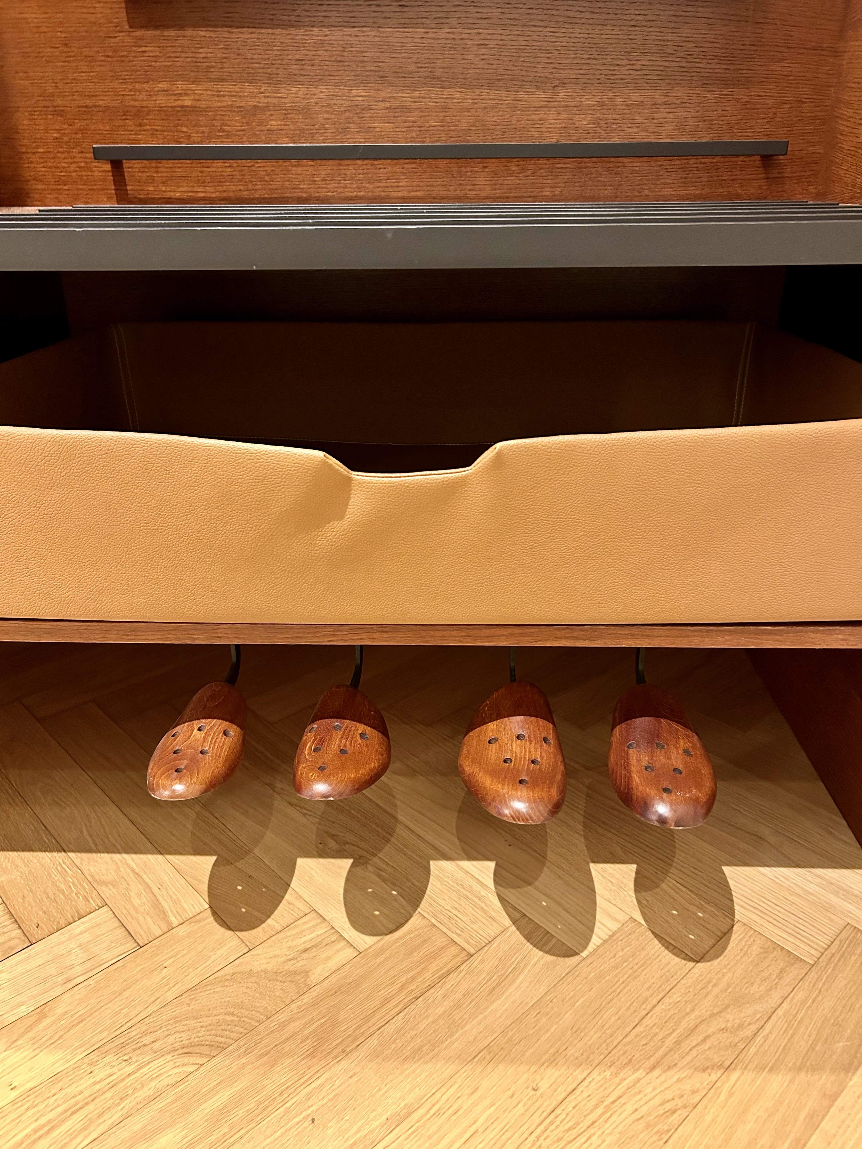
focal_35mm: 26
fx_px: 863
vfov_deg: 67.3
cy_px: 574
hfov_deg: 53.1
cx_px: 431
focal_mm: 5.7
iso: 500
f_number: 1.5
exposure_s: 1/33
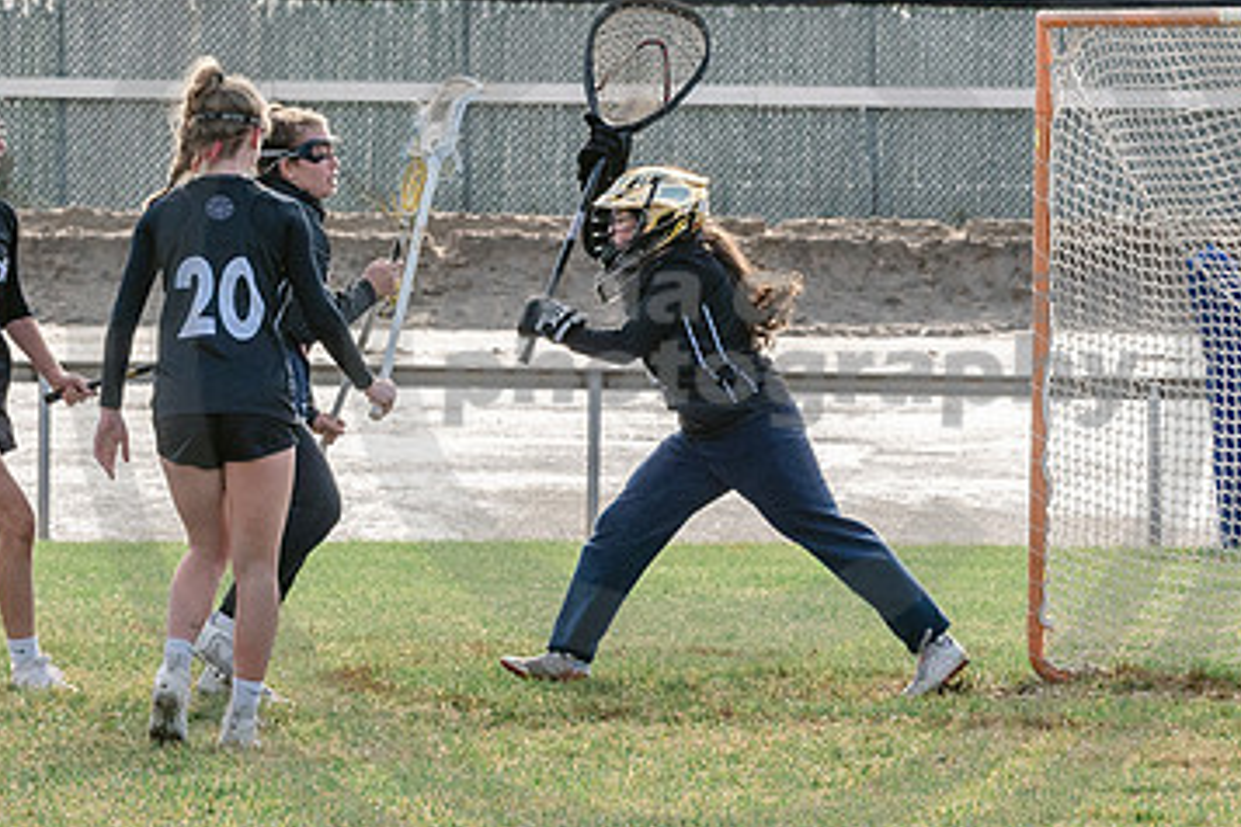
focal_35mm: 343
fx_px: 11823
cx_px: 362
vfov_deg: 4.0
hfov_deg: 6.0
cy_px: 305
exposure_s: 1/1000
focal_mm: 116
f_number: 8
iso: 400
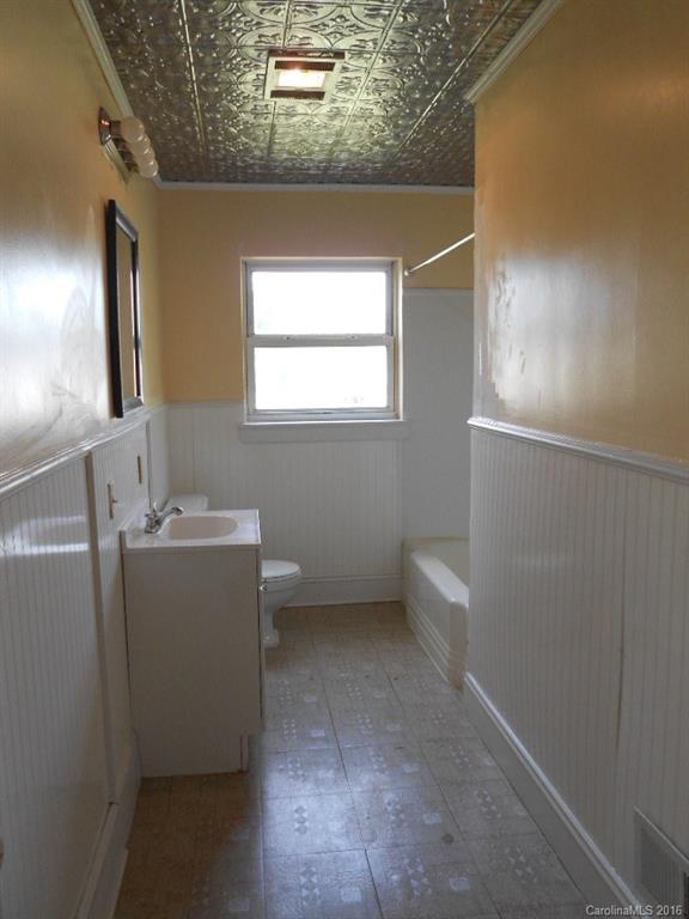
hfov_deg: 48.2
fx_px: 770
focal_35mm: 29
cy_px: 460
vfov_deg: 61.7
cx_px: 344
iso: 125
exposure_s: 1/30
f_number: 3.4
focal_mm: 5.1
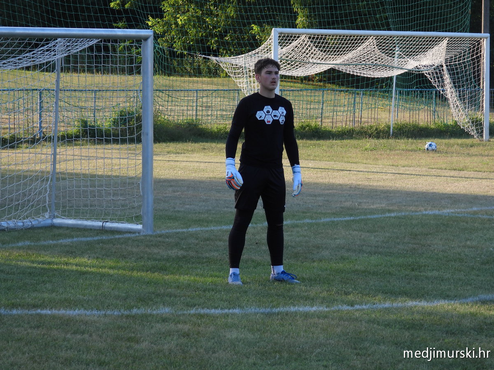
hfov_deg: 13.6
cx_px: 247
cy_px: 185
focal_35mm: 145
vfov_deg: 10.2
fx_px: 2069
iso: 100
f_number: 4
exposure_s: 1/200
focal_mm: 26.1
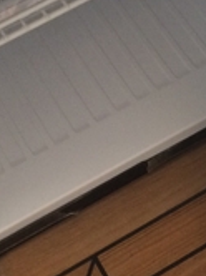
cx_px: 159
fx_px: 835
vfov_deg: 18.7
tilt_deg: -52.8
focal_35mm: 105
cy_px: 98
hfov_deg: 14.0
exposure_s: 1/33
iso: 200
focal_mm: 4.15
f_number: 2.2
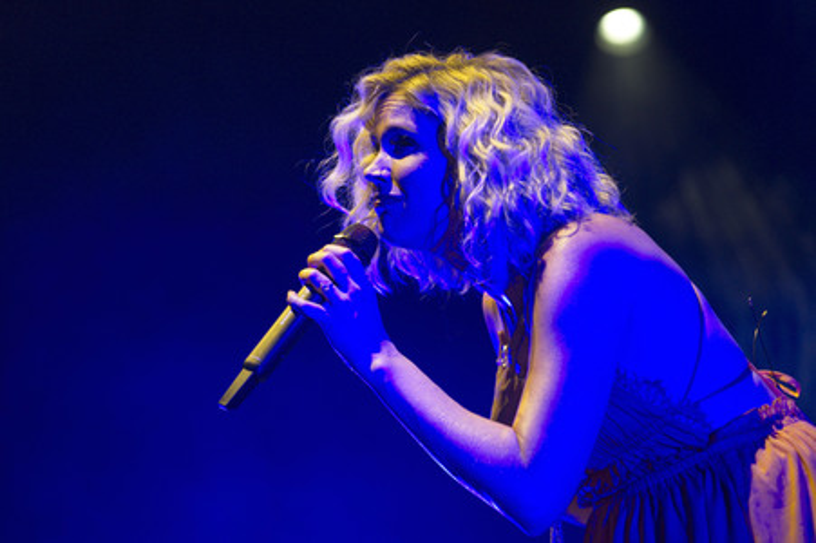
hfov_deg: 19.5
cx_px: 408
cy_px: 272
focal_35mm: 105
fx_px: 2378
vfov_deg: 13.0
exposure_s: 1/160
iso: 1600
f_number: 2.8
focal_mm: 105
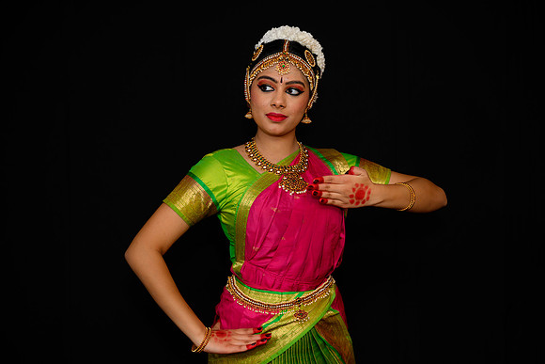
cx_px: 272
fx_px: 1014
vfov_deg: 20.3
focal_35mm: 67
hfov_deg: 30.1
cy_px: 182
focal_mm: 67
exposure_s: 1/125
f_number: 5
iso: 640
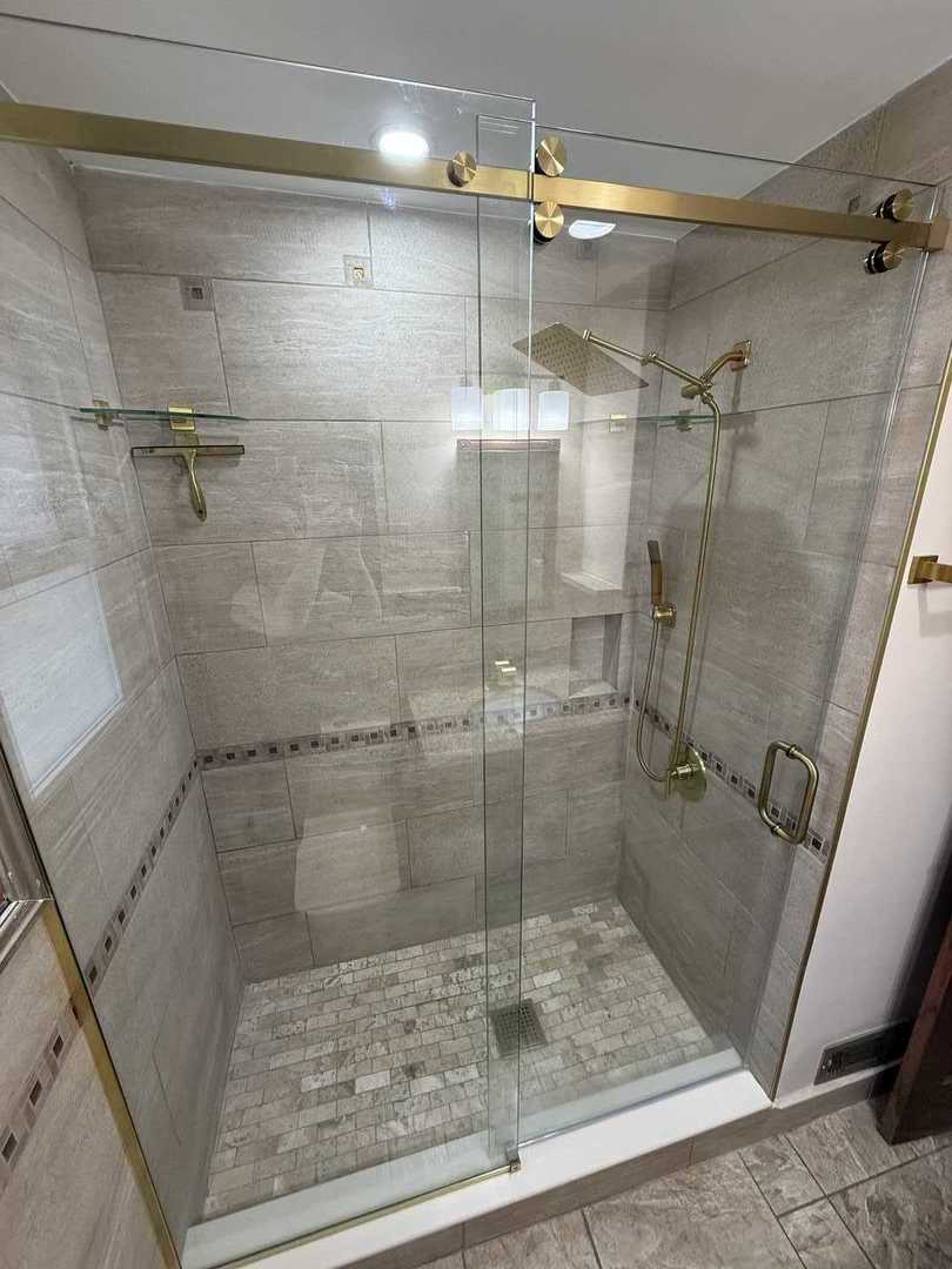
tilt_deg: -17.5
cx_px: 476
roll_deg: +0.8
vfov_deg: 102.1
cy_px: 634
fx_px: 513
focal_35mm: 14
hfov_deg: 85.7
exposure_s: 1/120
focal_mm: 2.22
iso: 200
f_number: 2.2
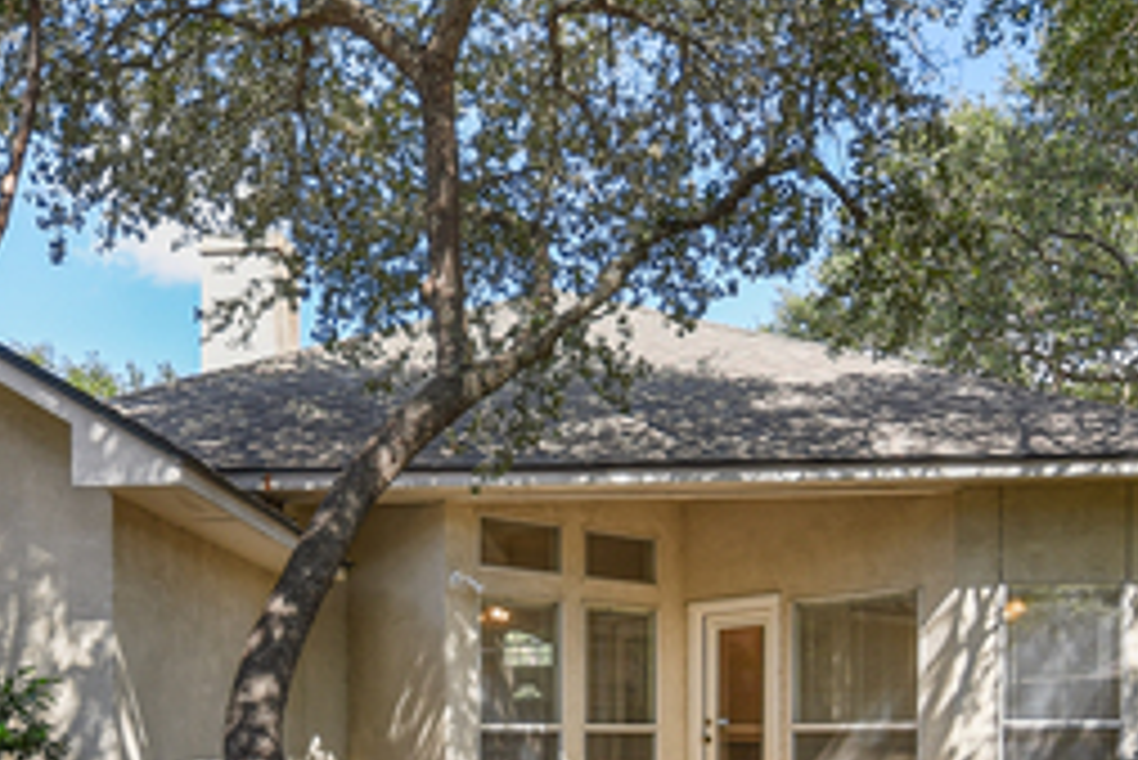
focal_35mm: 38
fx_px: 1202
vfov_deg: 32.2
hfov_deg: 50.6
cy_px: 771
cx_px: 508
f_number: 5.6
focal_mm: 10
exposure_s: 1/6
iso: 125
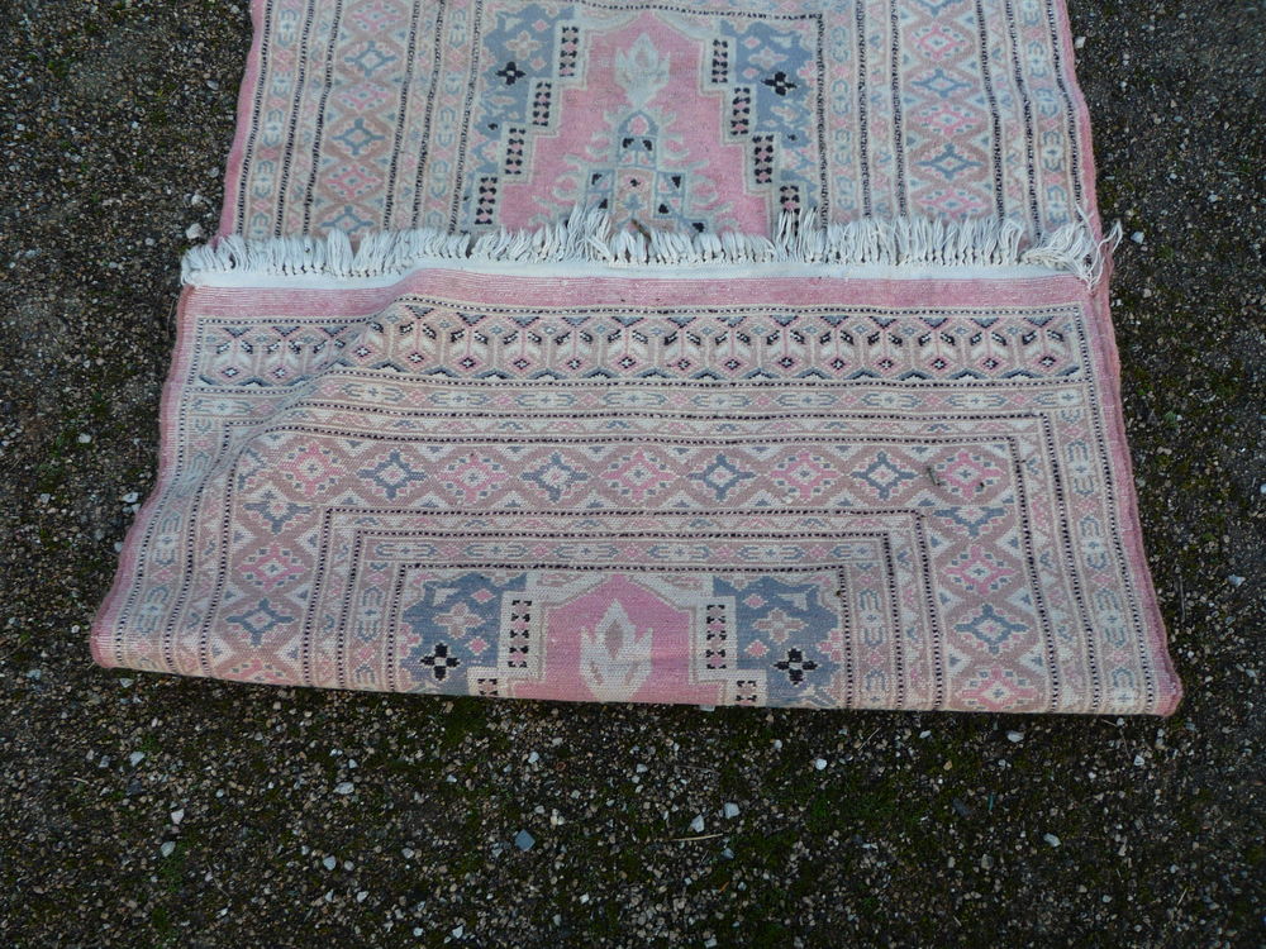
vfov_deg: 46.8
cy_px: 474
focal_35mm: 30
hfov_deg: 60.0
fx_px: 1097
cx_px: 633
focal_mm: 5.2
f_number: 3.3
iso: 100
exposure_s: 1/60
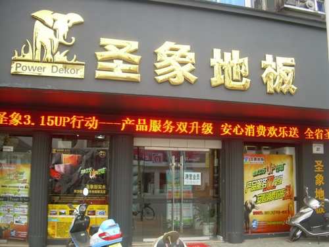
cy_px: 124
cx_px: 164
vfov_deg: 37.7
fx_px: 361
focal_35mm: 38
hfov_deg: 49.0
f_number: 2.8
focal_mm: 6.3
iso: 50
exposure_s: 1/46.2
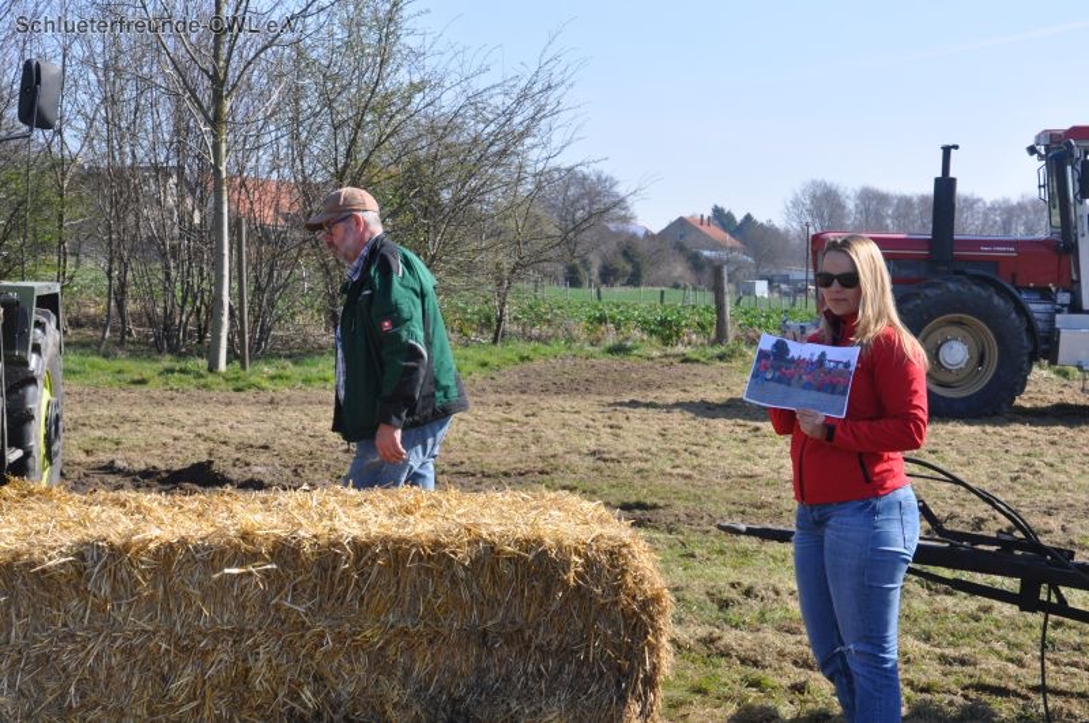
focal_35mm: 82
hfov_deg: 24.7
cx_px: 544
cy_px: 362
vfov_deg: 16.5
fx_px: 2492
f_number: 13
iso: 200
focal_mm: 55
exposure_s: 1/160
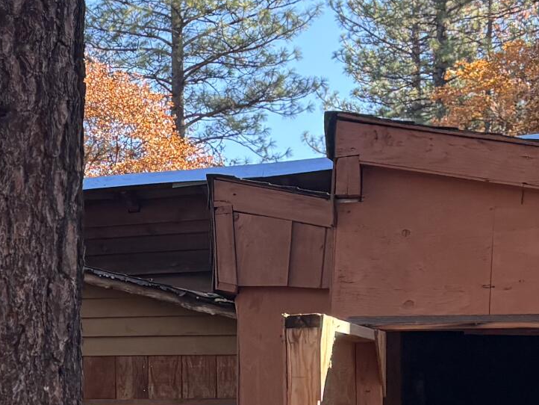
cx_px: -368
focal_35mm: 108
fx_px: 1682
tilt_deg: +4.9
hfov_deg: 16.0
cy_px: 437
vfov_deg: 13.5
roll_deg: +1.1
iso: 64
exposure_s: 1/350
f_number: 1.6
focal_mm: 5.96
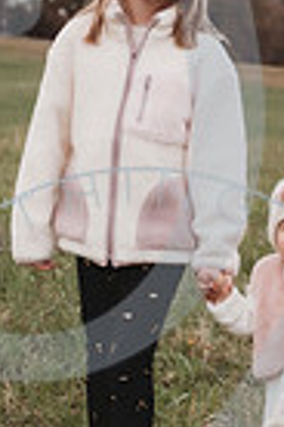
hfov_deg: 10.5
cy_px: 220
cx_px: 281
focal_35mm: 130
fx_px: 1538
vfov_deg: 15.8
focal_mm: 40
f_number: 2.8
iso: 250
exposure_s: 1/250
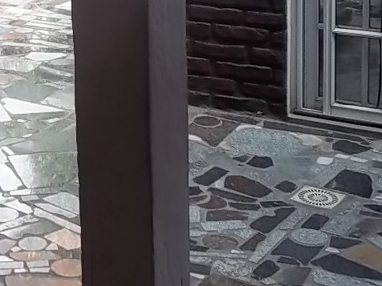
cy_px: -59
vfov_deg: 16.4
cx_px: -83
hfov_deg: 21.1
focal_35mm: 86
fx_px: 949
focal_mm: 5.7
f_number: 2.9
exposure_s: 1/125
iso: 80
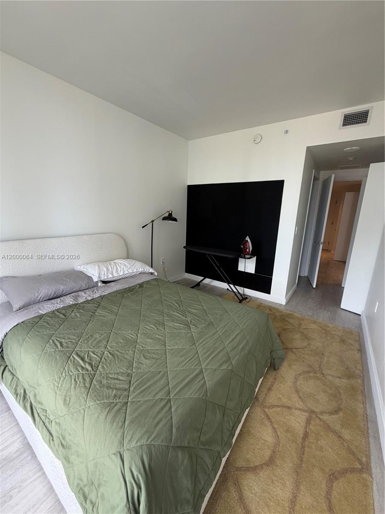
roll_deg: -2.0
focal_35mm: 14
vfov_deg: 102.1
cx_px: 192
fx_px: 208
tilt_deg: -11.5
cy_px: 257
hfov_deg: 85.7
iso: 250
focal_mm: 2.22
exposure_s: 1/121
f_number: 2.2
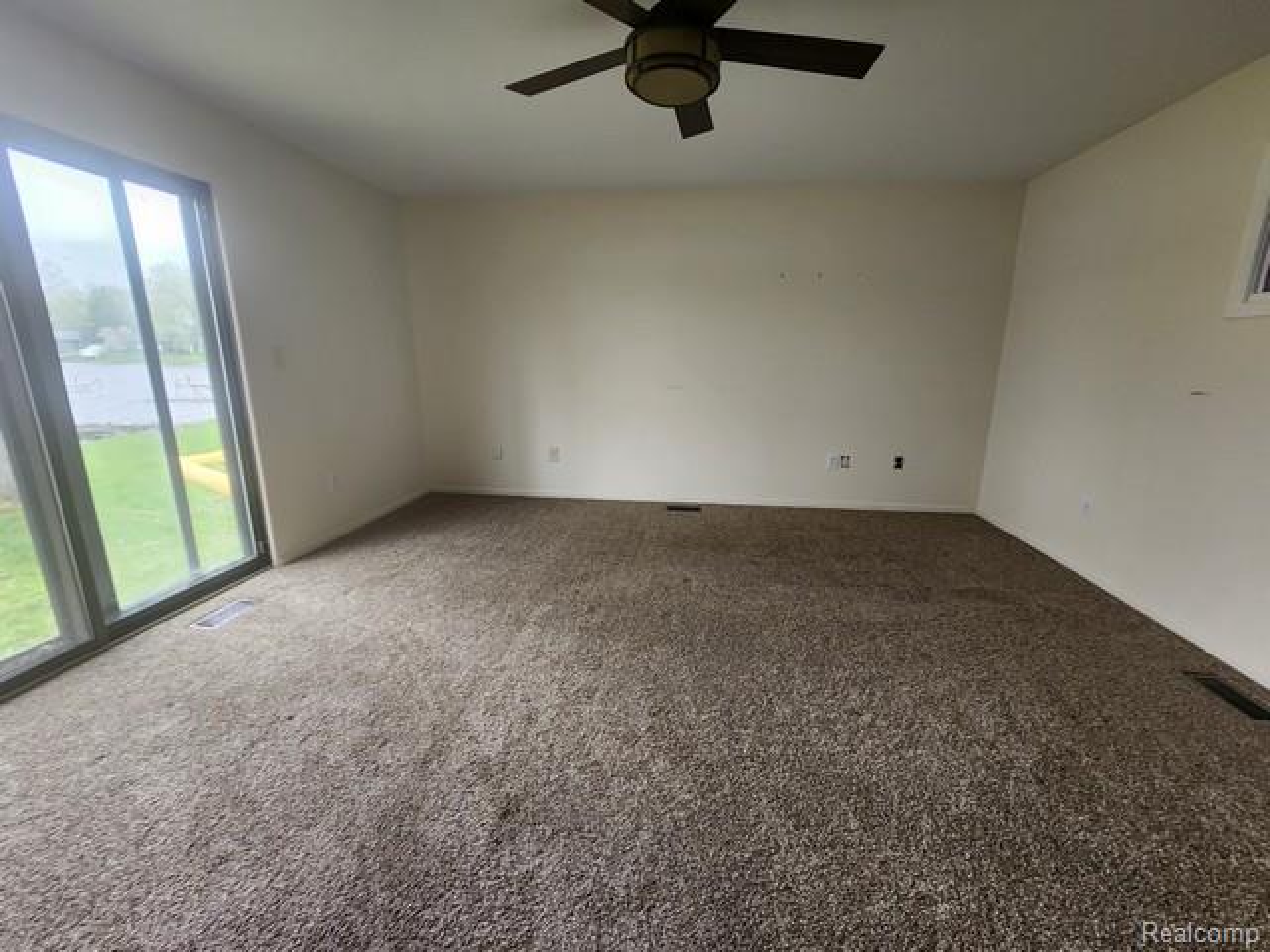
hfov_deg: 106.2
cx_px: 635
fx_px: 477
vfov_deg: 89.9
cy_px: 476
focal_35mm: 13
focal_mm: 2.2
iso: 250
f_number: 2.2
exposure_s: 1/60
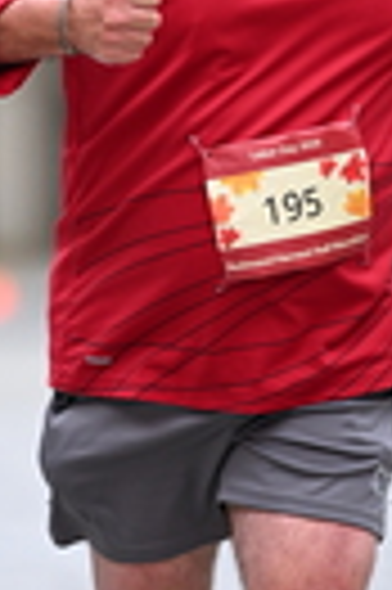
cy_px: 113
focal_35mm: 840
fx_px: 13755
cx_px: 56
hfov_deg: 1.6
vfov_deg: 2.5
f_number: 2.8
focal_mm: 200
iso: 640
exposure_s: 1/1600
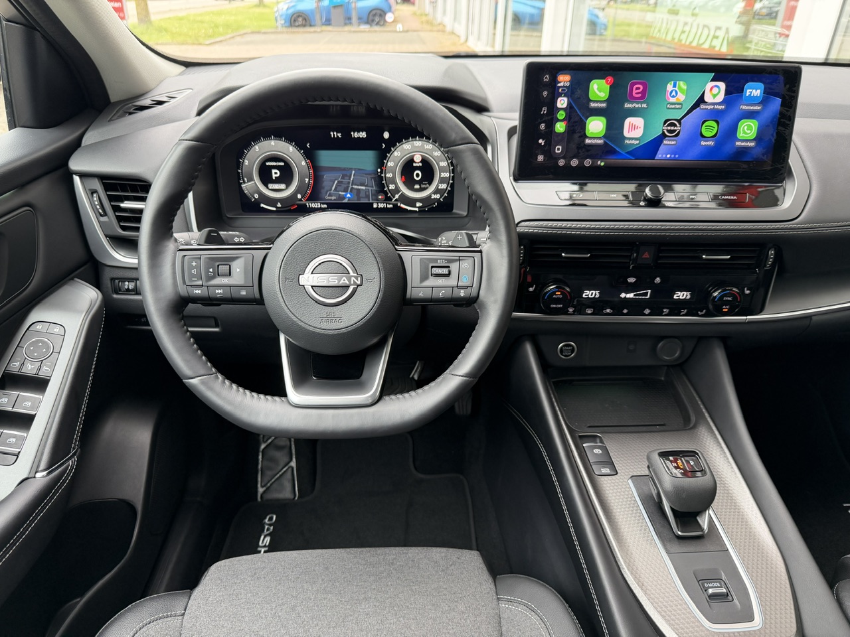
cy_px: 318
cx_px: 425
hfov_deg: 71.6
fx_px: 589
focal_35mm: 24
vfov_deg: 56.8
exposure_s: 1/127
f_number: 1.78
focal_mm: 6.76
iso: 200
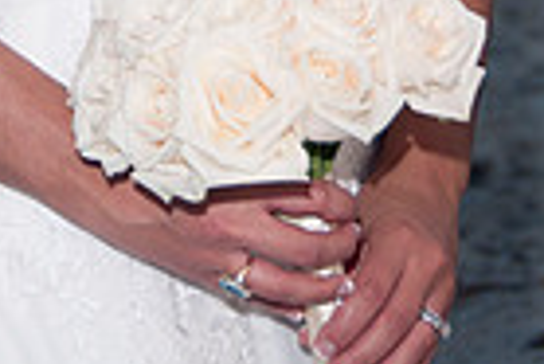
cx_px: 147
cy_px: -450
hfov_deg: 6.5
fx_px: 4765
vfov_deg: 4.3
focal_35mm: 315
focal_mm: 65
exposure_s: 1/250
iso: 100
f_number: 5.6
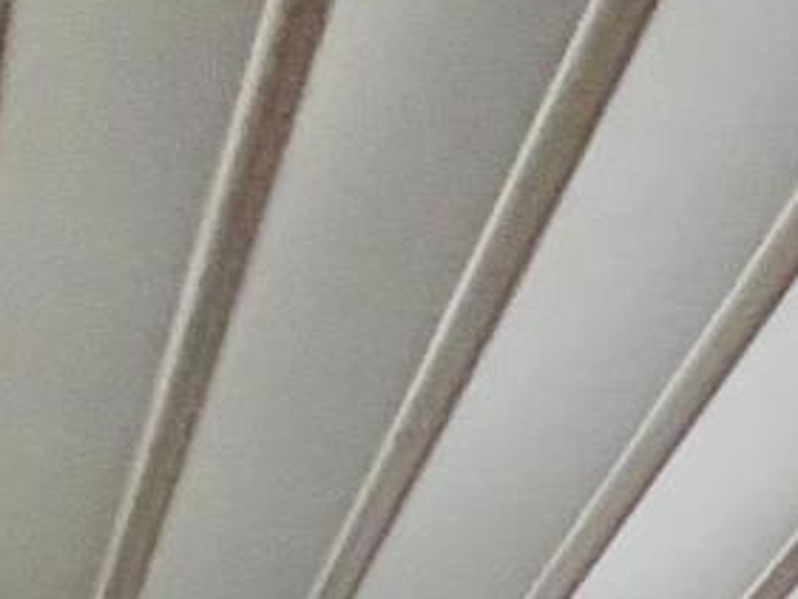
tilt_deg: -5.9
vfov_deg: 9.4
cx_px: 2493
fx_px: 2352
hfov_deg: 10.9
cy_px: 2058
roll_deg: +0.0
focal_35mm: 102
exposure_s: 1/121
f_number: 2.2
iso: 80
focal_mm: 2.22
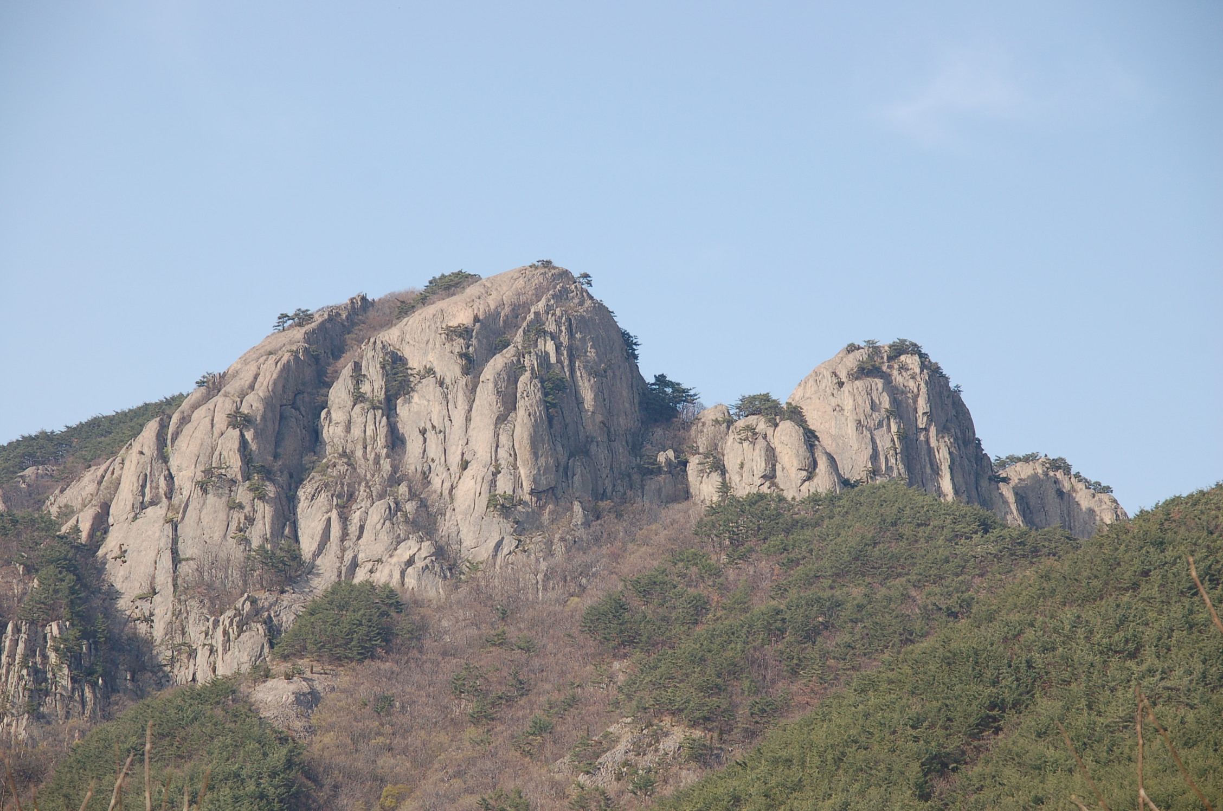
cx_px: 612
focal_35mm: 105
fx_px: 3561
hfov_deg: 19.5
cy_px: 406
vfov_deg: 13.0
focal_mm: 70
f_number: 5.6
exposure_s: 1/500
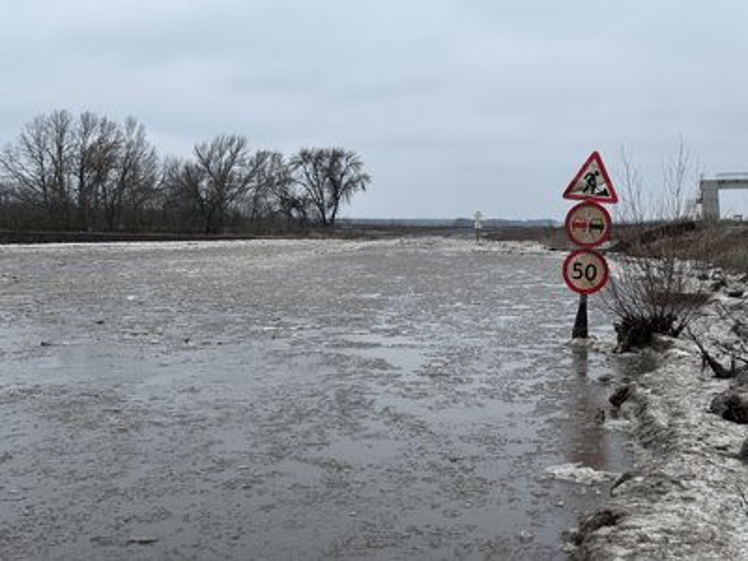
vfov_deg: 30.3
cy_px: 280
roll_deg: +0.5
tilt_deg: -2.6
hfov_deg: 39.7
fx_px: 1037
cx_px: 374
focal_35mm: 48
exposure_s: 1/747
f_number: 1.78
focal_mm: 6.76
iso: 64
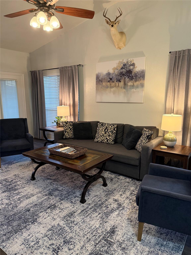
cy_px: 128
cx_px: 96
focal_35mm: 24
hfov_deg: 56.8
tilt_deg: -9.1
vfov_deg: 71.6
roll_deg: -0.5
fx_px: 177
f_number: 1.78
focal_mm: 6.76
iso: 320
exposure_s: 1/60
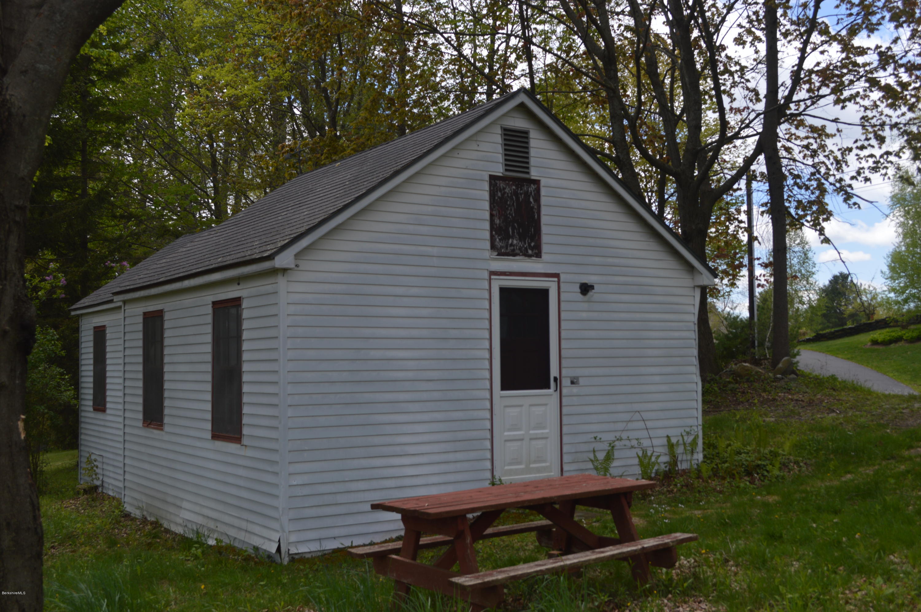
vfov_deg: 34.1
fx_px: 997
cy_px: 306
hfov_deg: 49.6
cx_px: 460
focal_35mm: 39
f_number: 7.1
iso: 100
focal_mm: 26
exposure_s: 1/200
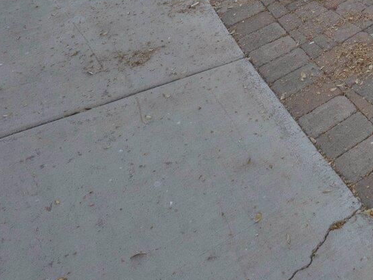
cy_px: -237
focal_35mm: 52
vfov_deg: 19.8
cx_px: 454
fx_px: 561
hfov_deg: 30.8
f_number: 10
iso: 200
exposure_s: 1/50
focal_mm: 7
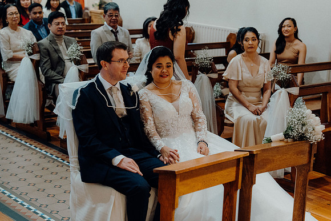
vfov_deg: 19.5
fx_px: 644
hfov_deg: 28.8
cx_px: 166
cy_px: 110
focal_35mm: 70
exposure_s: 1/160
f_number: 3.2
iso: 4000
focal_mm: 70
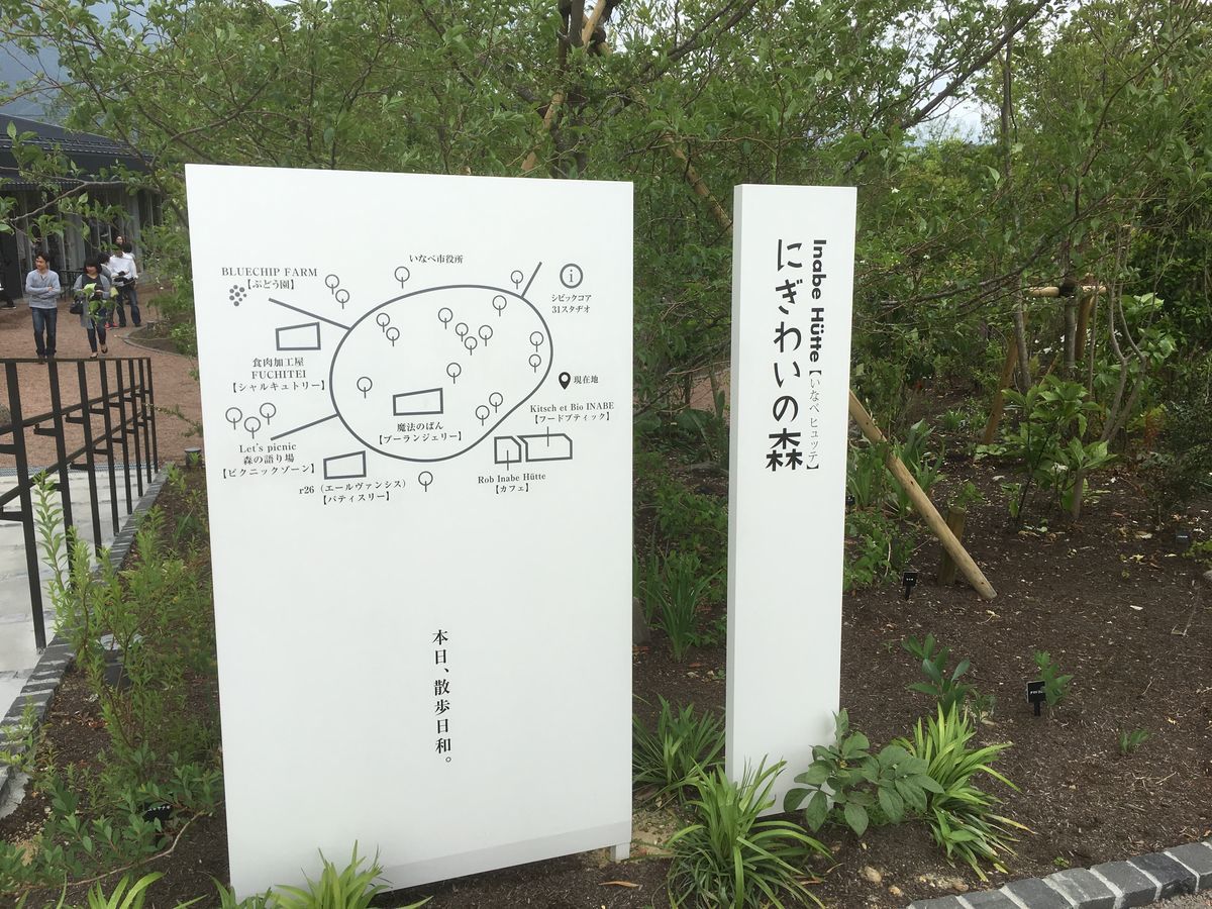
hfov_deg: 61.7
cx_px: 606
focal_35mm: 29
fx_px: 1015
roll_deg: -2.8
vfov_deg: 48.2
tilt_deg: -13.7
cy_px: 454
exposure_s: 1/855
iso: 25
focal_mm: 4.15
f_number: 2.2
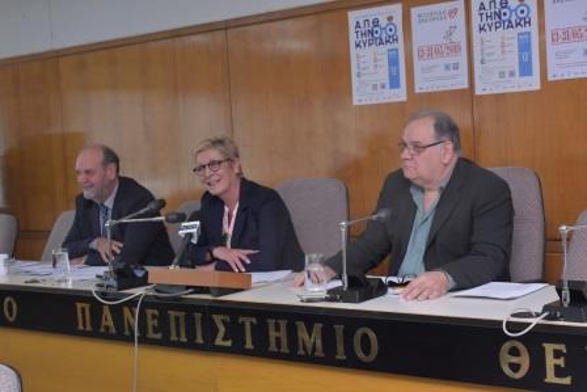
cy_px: 196
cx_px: 294
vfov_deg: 23.8
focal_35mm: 57
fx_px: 930
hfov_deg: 35.0
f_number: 7.1
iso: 2000
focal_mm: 38
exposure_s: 1/125
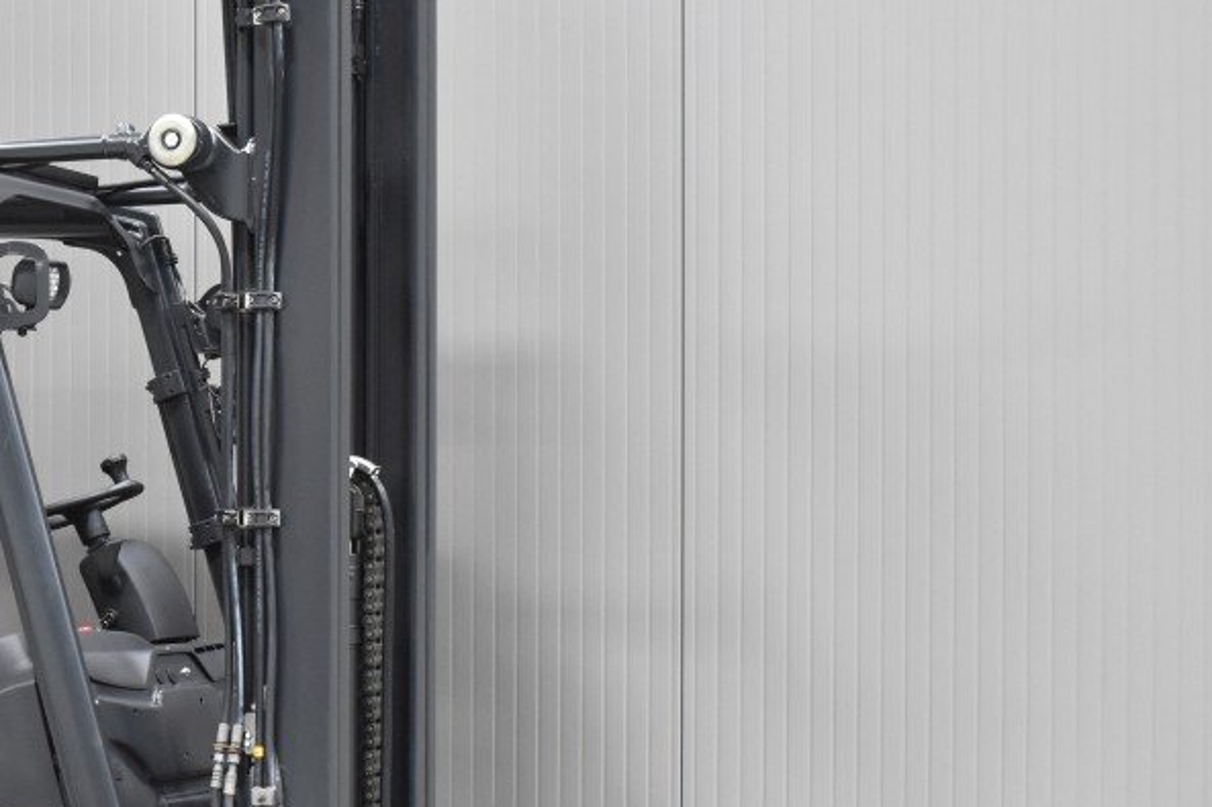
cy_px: 570
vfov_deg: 15.5
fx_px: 2962
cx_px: 82
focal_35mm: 88
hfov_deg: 22.5
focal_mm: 29
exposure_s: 1/25
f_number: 5
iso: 1600
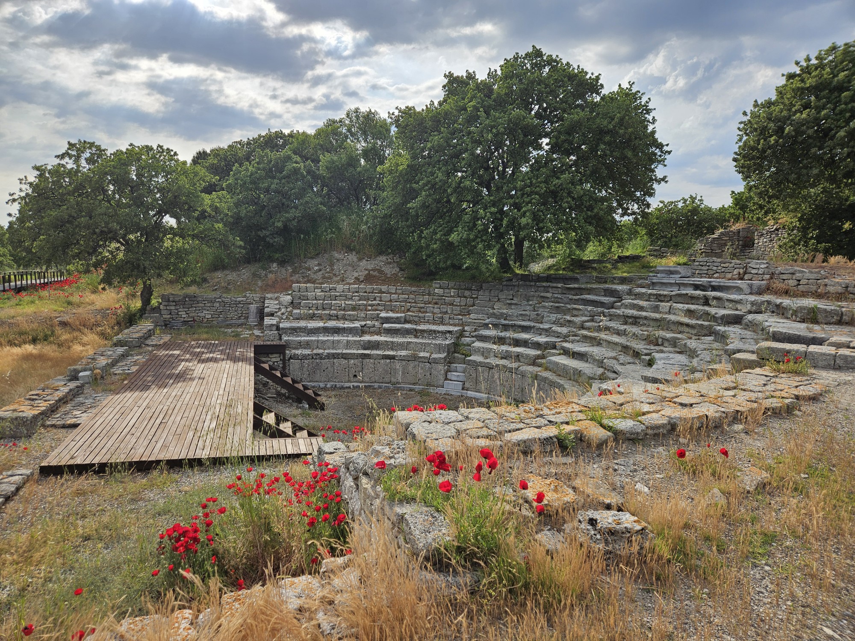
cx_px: 428
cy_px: 320
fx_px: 568
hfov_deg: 73.9
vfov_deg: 58.9
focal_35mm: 23
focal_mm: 5.4
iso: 25
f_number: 1.8
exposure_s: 1/1839
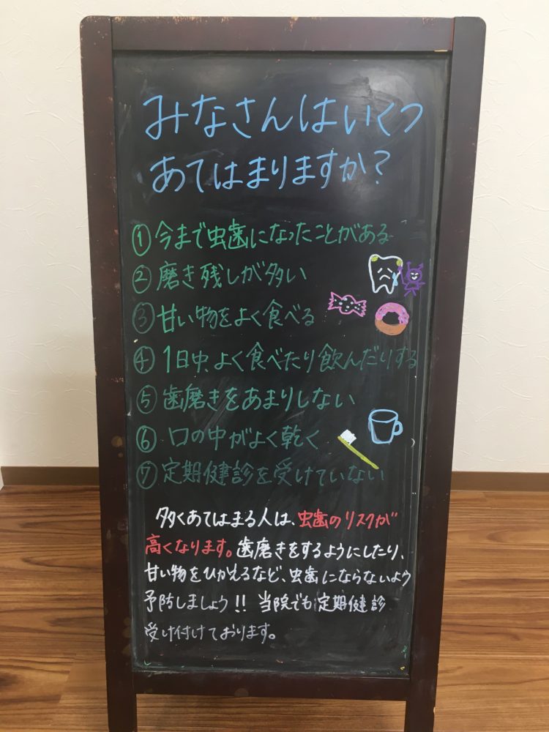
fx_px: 613
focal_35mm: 29
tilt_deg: -23.1
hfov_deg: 48.2
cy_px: 366
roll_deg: -0.3
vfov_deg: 61.7
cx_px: 274
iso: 64
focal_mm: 4.15
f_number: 2.2
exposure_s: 1/30
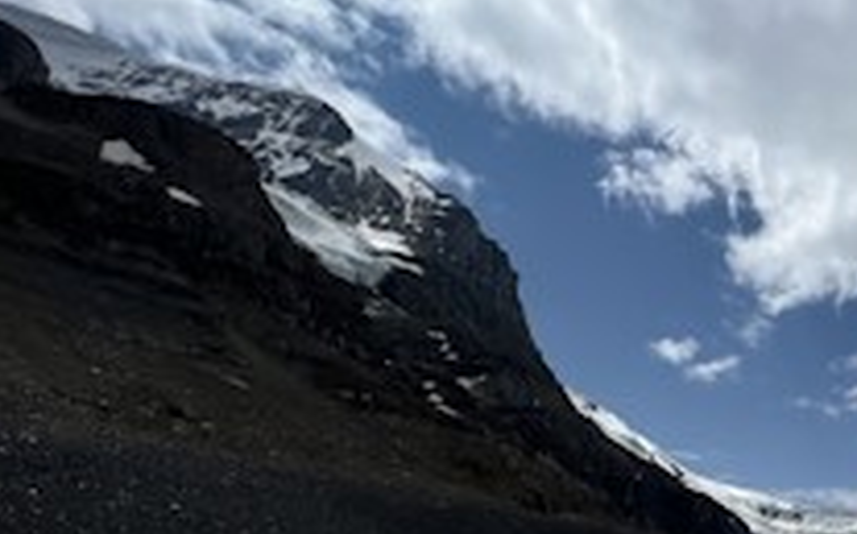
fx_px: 700
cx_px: 919
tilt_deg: +14.1
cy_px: 459
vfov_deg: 39.4
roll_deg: +0.5
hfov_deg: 47.6
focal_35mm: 30
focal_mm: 1.57
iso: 32
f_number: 1.8
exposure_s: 1/6494
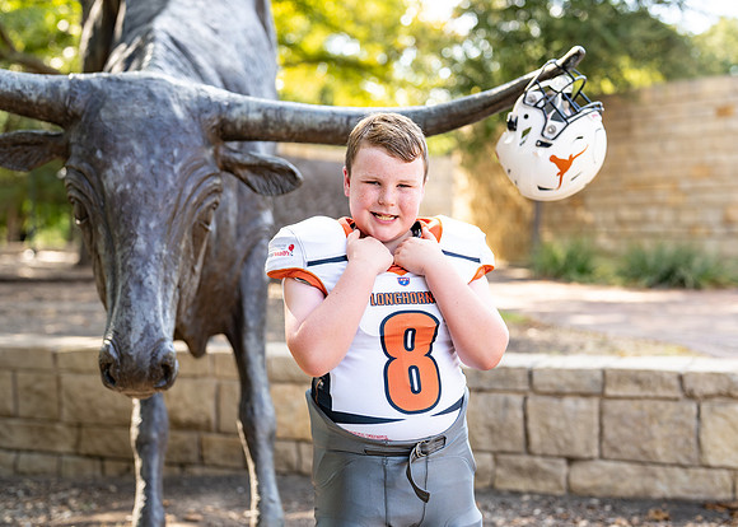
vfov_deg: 25.2
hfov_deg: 34.8
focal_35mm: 56
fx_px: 1177
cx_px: 385
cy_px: 270
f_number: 2.2
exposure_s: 1/1000
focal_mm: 50
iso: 250
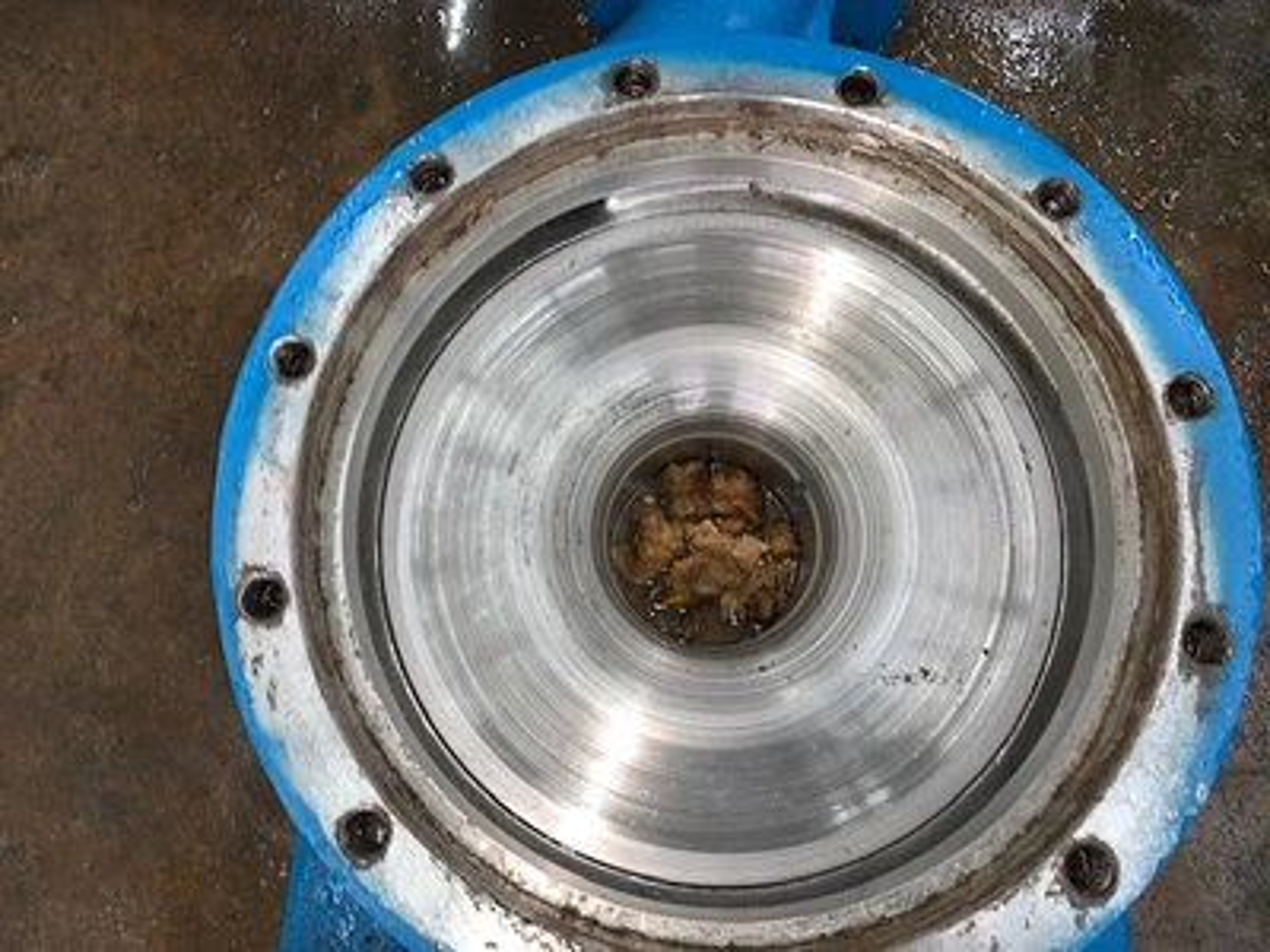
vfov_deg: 53.1
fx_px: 954
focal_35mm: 26
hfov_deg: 67.3
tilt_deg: -78.9
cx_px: 635
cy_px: 476
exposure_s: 1/25
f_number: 1.8
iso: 40
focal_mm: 4.25
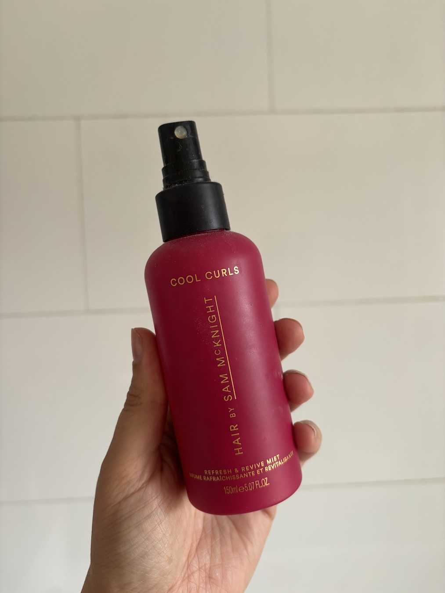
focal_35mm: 26
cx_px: 222
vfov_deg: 67.3
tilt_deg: -3.6
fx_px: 446
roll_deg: +2.2
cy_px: 296
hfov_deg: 53.1
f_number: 1.6
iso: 125
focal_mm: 5.96
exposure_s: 1/116
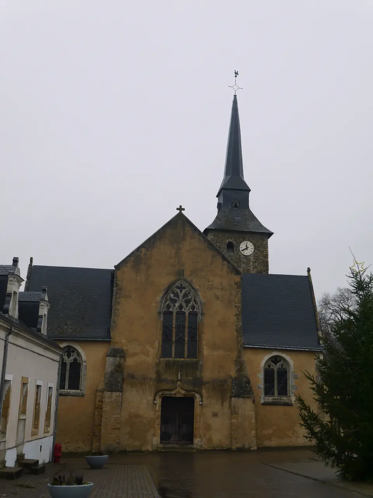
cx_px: 186
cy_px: 249
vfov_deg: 42.9
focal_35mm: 44
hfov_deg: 32.9
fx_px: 632
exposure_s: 1/160
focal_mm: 22
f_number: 5.6
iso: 160
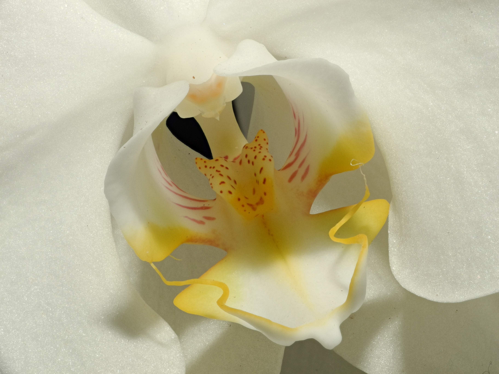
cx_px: 250
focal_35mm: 85
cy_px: 187
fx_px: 1225
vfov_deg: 17.4
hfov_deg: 23.0
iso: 100
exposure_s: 1/400
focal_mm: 18.1
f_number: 8
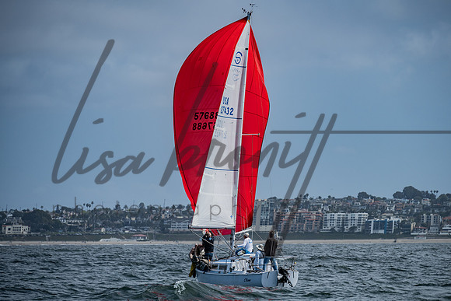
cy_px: 170
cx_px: 239
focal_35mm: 227
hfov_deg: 9.1
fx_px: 2843
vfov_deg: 6.1
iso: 200
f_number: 6.3
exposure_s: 1/2000
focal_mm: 200
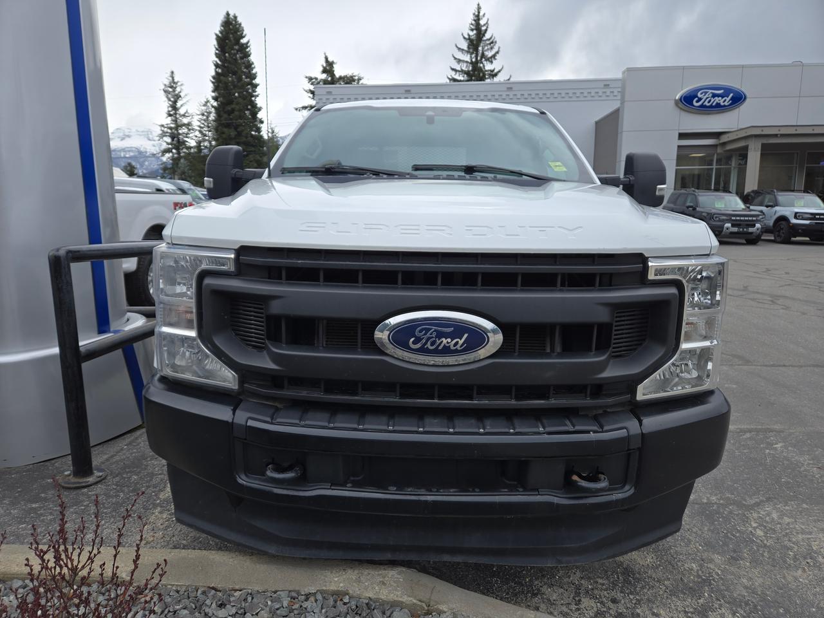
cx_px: 412
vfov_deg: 58.9
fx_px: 547
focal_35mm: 23
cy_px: 309
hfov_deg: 73.9
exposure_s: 1/1076
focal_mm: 5.4
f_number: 1.8
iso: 25
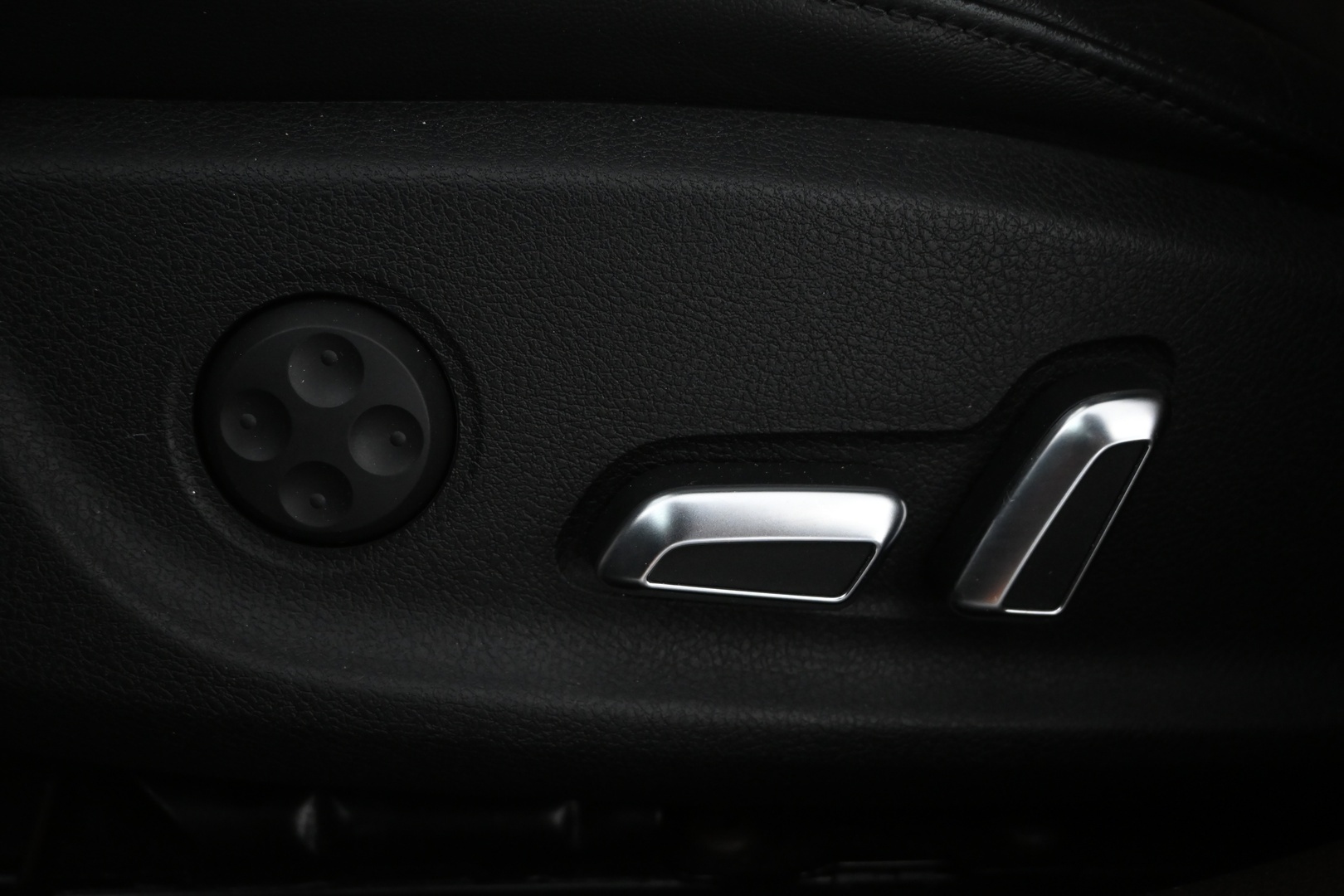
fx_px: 1400
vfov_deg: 35.5
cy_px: 448
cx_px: 672
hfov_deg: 51.3
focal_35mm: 38
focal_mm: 25
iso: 2000
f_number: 4.2
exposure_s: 1/30
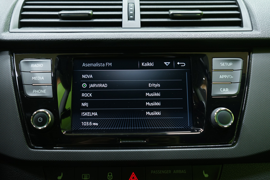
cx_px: 135
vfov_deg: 41.1
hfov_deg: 58.7
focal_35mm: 32
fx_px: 240
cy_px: 90
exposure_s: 1/20
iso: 1000
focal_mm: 32
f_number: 5
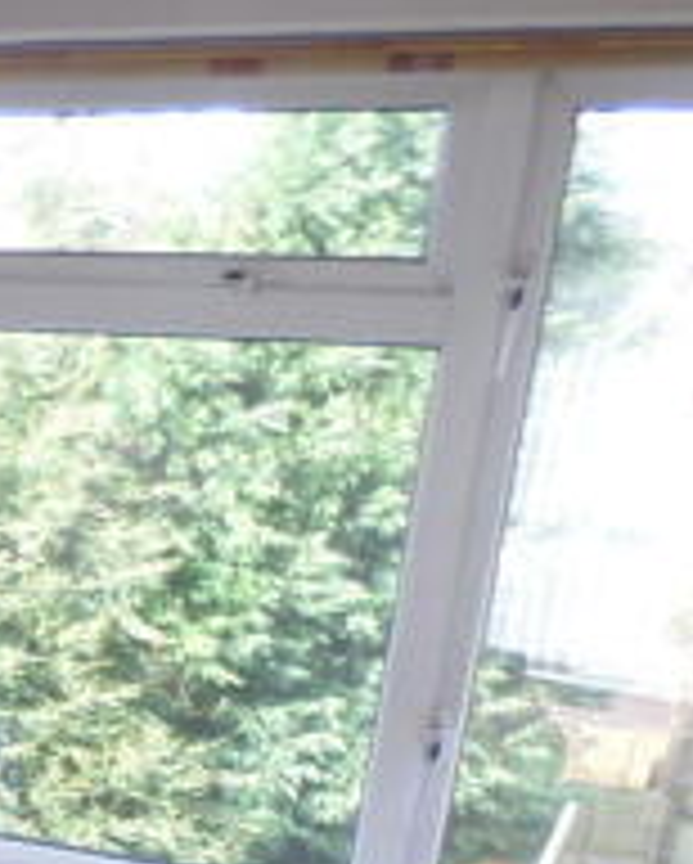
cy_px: 934
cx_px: -610
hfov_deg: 16.7
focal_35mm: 74
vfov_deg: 24.1
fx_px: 1894
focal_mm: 4.5
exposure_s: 1/30
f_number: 2.5
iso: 80
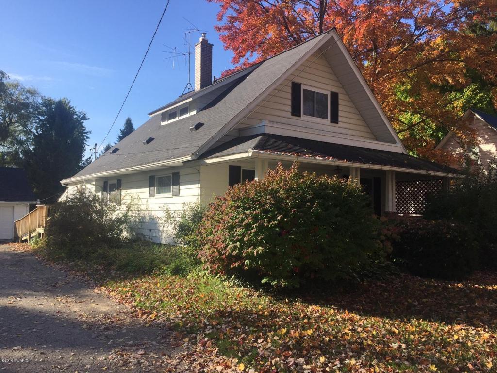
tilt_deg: +0.2
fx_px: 416
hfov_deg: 61.7
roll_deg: -0.3
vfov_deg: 48.2
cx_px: 248
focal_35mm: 29
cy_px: 186
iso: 32
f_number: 2.2
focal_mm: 4.15
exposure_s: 1/1099
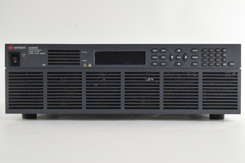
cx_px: 122
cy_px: 82
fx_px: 408
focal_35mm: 60
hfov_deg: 33.4
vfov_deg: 22.6
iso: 1600
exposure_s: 1/30
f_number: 22
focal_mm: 40
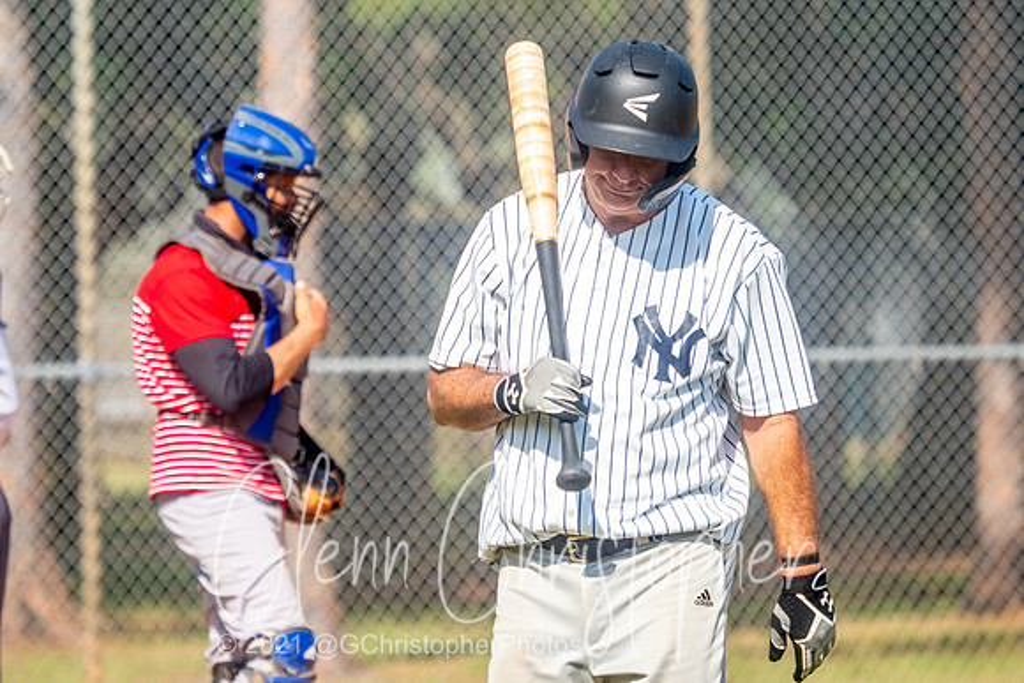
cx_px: 478
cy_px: 273
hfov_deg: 4.4
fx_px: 13292
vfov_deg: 2.9
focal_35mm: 467
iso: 200
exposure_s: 1/1600
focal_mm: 210
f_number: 4
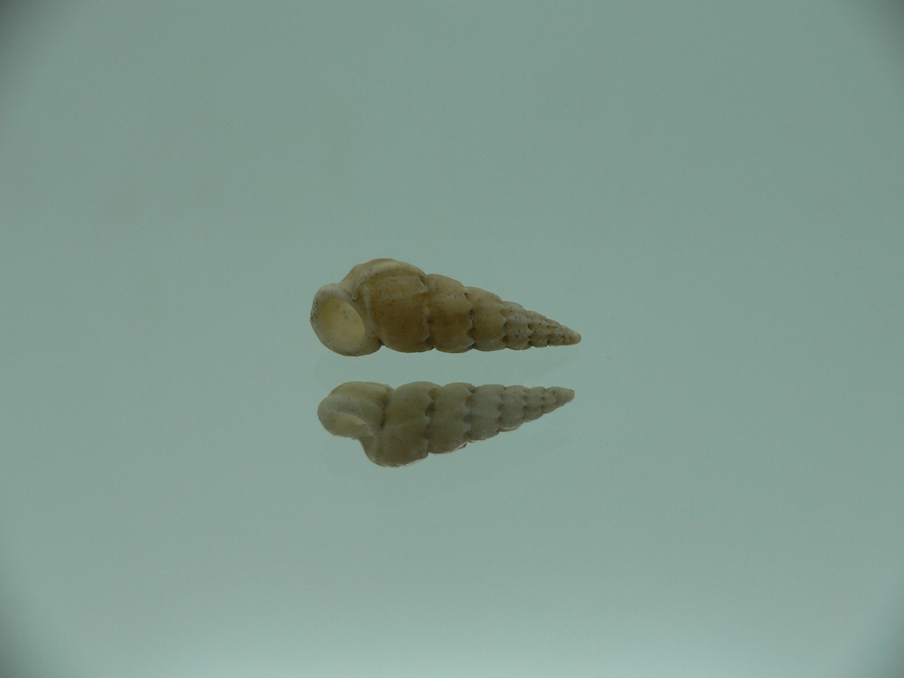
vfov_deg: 40.7
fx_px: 914
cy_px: 339
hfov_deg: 52.6
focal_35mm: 35
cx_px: 452
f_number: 2.8
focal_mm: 4.6
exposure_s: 1/80
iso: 80
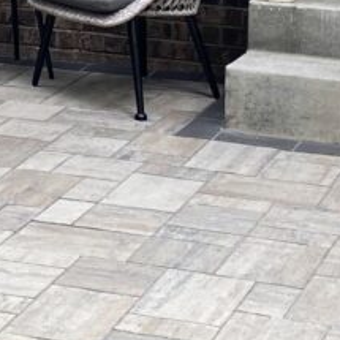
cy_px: -271
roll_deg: -1.0
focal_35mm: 160
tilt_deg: -0.7
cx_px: 38
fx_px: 1778
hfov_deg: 10.9
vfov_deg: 10.3
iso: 32
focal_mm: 4.25
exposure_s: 1/130
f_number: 1.8
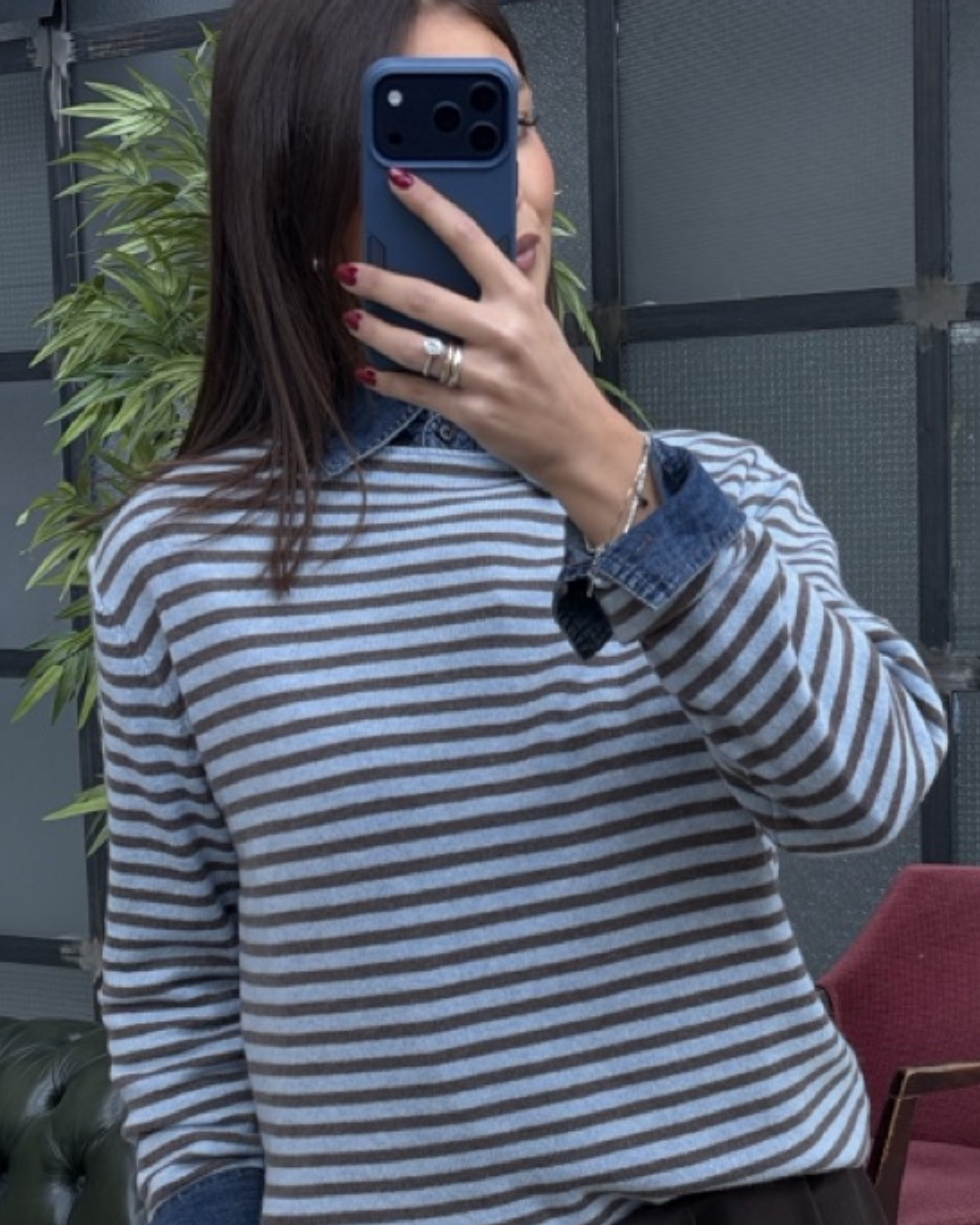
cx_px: 543
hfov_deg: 17.5
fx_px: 3190
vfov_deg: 21.6
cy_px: 836
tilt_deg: -17.0
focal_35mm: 88
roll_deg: +2.1
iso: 125
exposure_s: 1/60
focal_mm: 6.76
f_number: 1.78
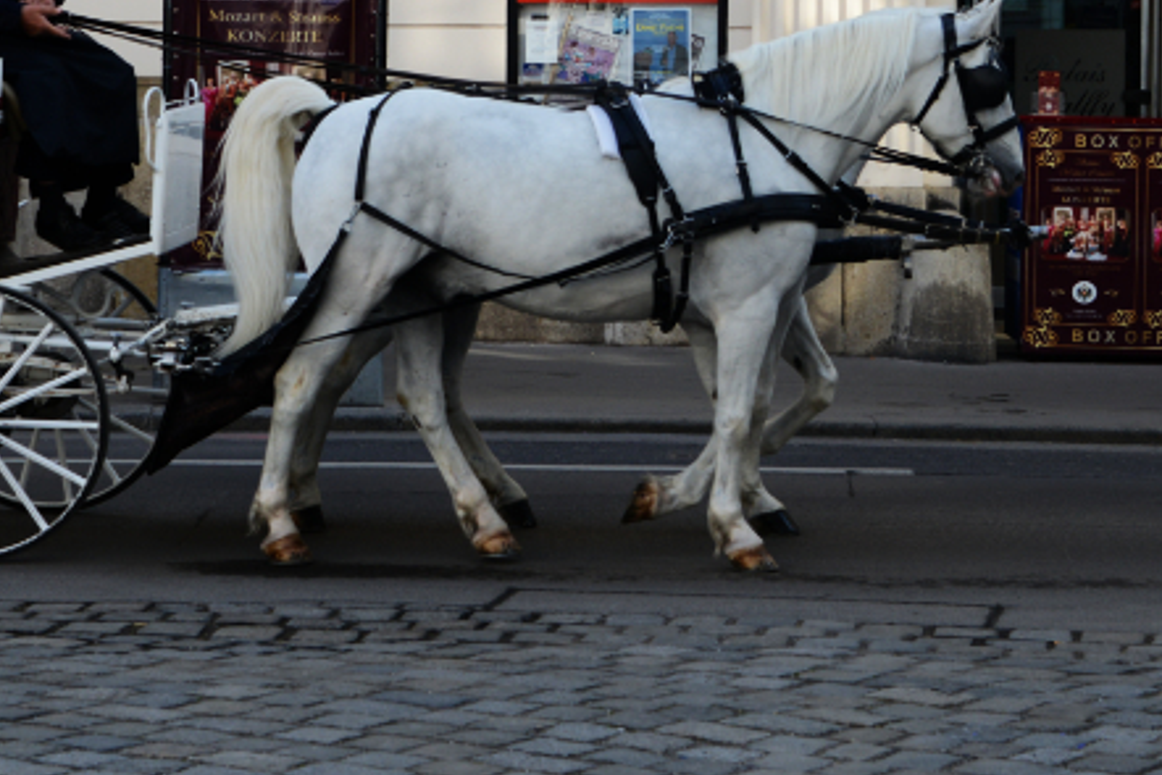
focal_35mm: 147
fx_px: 4746
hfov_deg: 14.0
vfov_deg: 9.3
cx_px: 502
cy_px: 14
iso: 250
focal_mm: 65
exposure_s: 1/500
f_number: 5.6
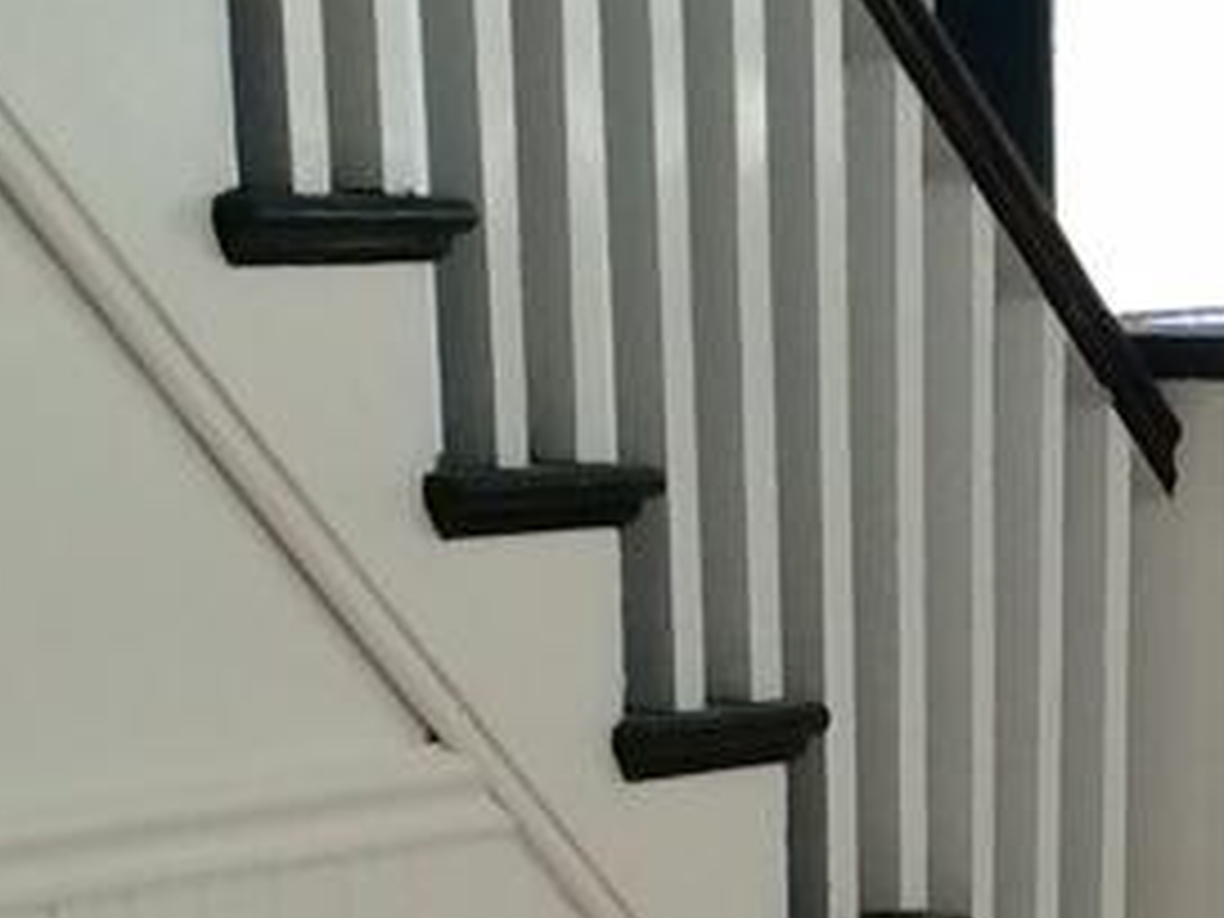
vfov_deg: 8.4
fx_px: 6153
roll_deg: -0.6
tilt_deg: -8.3
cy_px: 1152
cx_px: 2088
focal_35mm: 174
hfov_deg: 10.8
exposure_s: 1/30
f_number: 2.2
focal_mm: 4.15
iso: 32
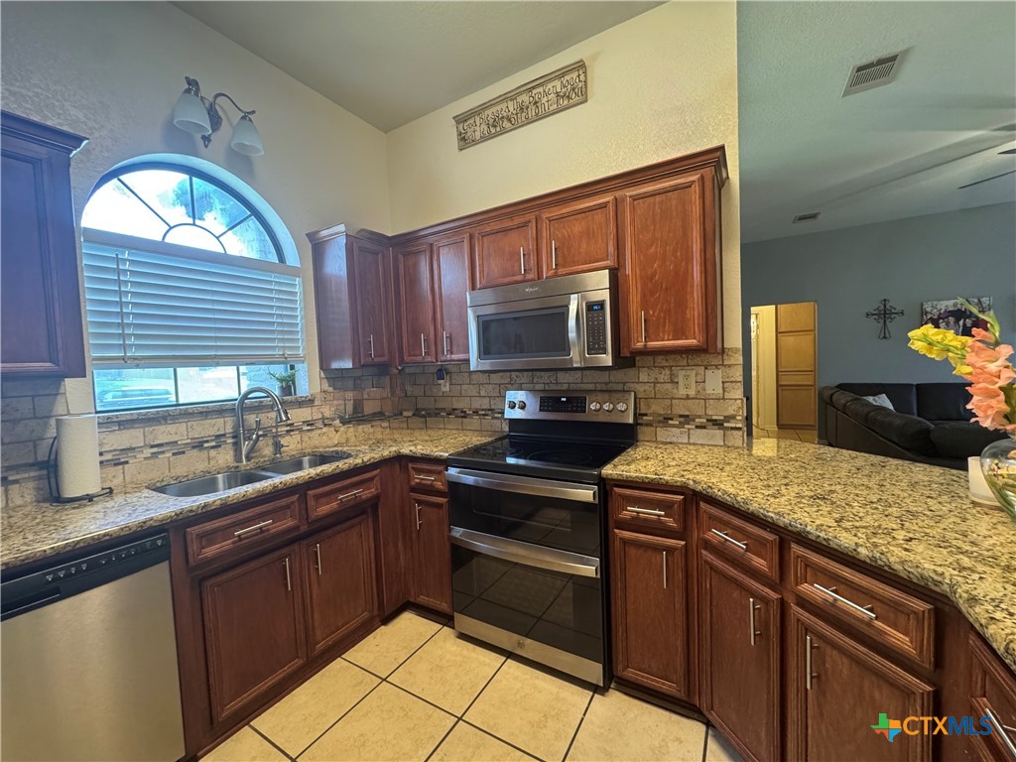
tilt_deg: -3.4
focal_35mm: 14
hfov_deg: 102.1
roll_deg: +2.0
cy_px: 381
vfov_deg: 85.7
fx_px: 411
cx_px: 508
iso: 400
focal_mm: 2.22
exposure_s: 1/60
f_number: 2.2
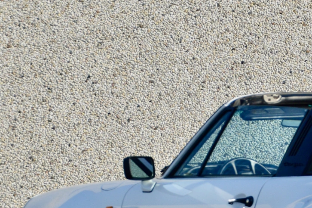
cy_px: 233
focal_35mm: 297
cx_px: 368
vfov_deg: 4.6
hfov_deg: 6.9
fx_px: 2575
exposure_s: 1/500
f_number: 5.6
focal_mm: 75
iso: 320
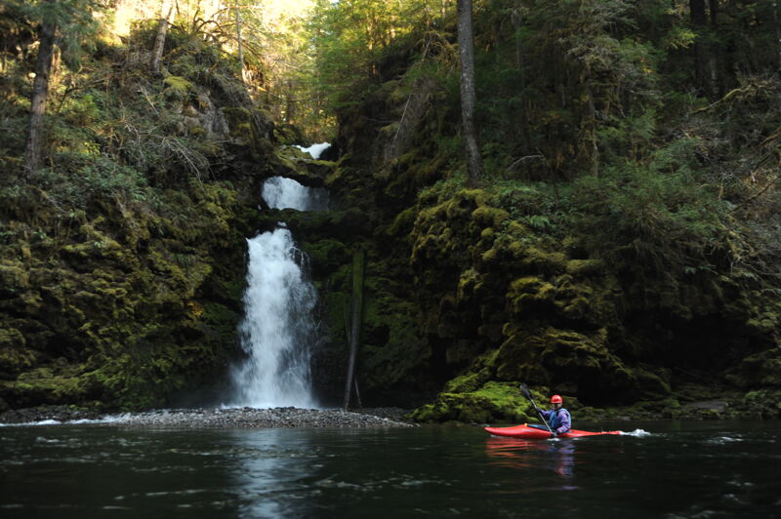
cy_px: 260
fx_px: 607
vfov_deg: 46.3
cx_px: 390
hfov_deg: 65.5
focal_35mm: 28
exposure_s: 1/50
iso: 200
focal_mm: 28
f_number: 3.2
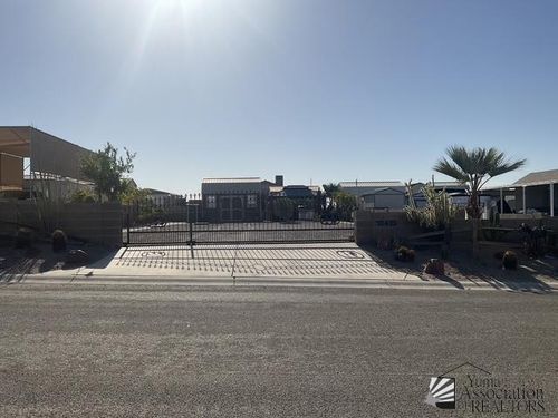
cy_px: 209
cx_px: 279
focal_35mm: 29
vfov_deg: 48.2
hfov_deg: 61.7
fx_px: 467
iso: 16
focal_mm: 3
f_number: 1.8
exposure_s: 1/5814
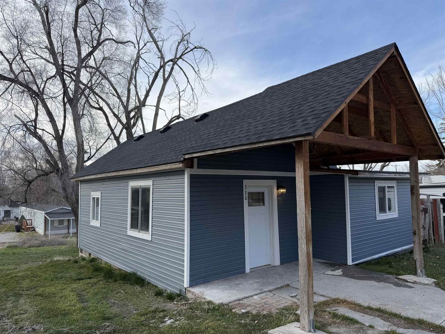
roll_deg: -0.5
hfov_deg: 71.6
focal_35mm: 24
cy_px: 167
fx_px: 309
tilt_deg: +4.0
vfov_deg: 56.8
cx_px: 222
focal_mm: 6.76
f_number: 1.78
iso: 80
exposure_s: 1/1553
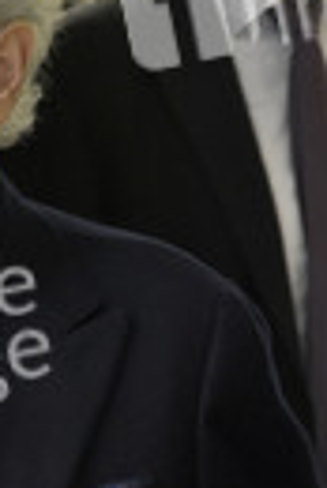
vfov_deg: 6.8
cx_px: -34
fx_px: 4090
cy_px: 544
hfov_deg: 4.6
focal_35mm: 301
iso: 4000
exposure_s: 1/160
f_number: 5.6
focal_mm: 98
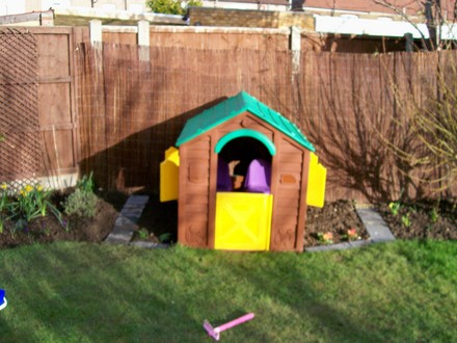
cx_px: 228
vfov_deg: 39.7
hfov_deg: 51.4
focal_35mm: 36
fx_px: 475
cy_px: 172
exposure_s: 1/713
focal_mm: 6
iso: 80
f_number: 2.7
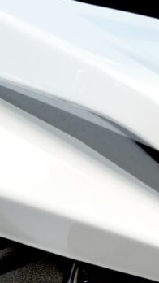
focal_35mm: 539
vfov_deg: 4.0
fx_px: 4036
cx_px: 404
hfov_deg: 2.2
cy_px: 529
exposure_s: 1/60
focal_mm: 70
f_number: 4
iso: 200
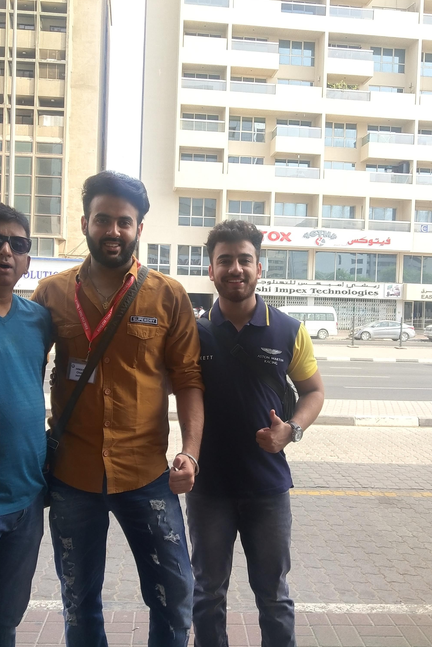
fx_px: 756
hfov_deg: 31.9
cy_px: 324
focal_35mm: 42
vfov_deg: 46.4
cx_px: 205
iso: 129
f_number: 1.8
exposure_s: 1/836
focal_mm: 3.95
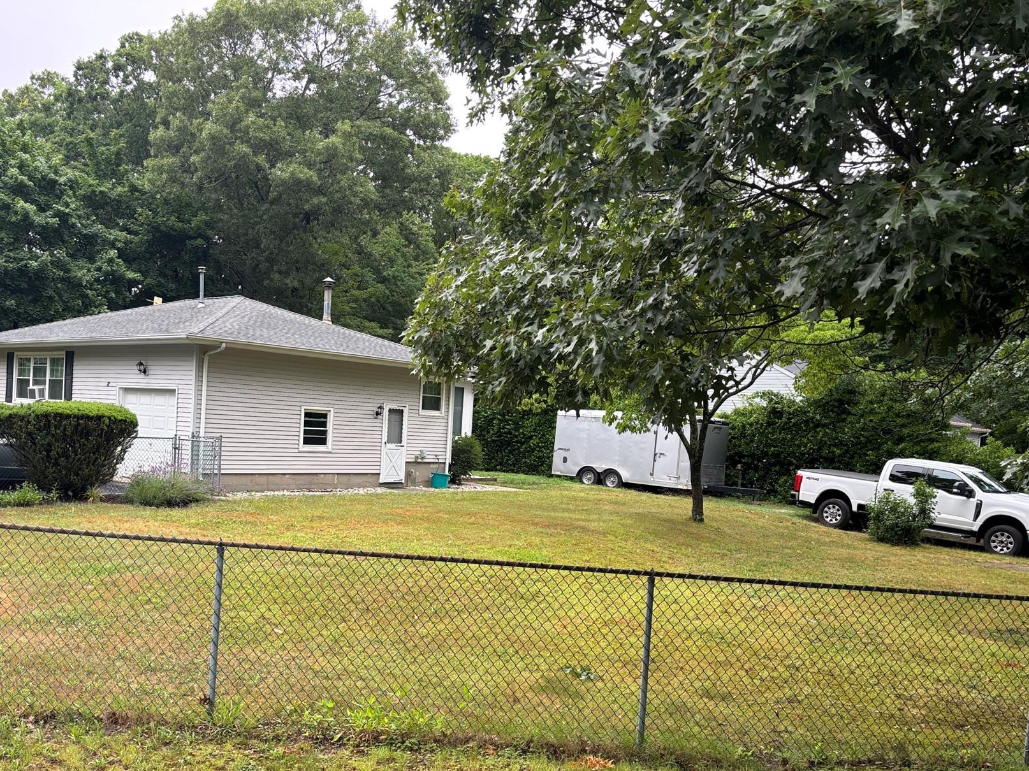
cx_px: 399
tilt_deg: -3.1
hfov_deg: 54.9
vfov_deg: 42.7
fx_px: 981
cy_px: 463
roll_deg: -3.3
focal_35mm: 33
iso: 50
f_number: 1.6
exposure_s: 1/351
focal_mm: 5.96
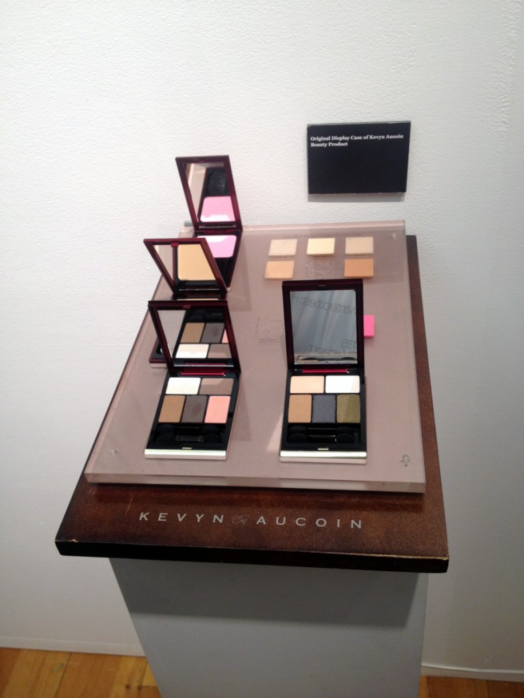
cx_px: 262
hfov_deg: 40.7
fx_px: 706
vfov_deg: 52.6
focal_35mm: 35
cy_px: 349
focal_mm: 4.28
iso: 64
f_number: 2.4
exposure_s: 1/20
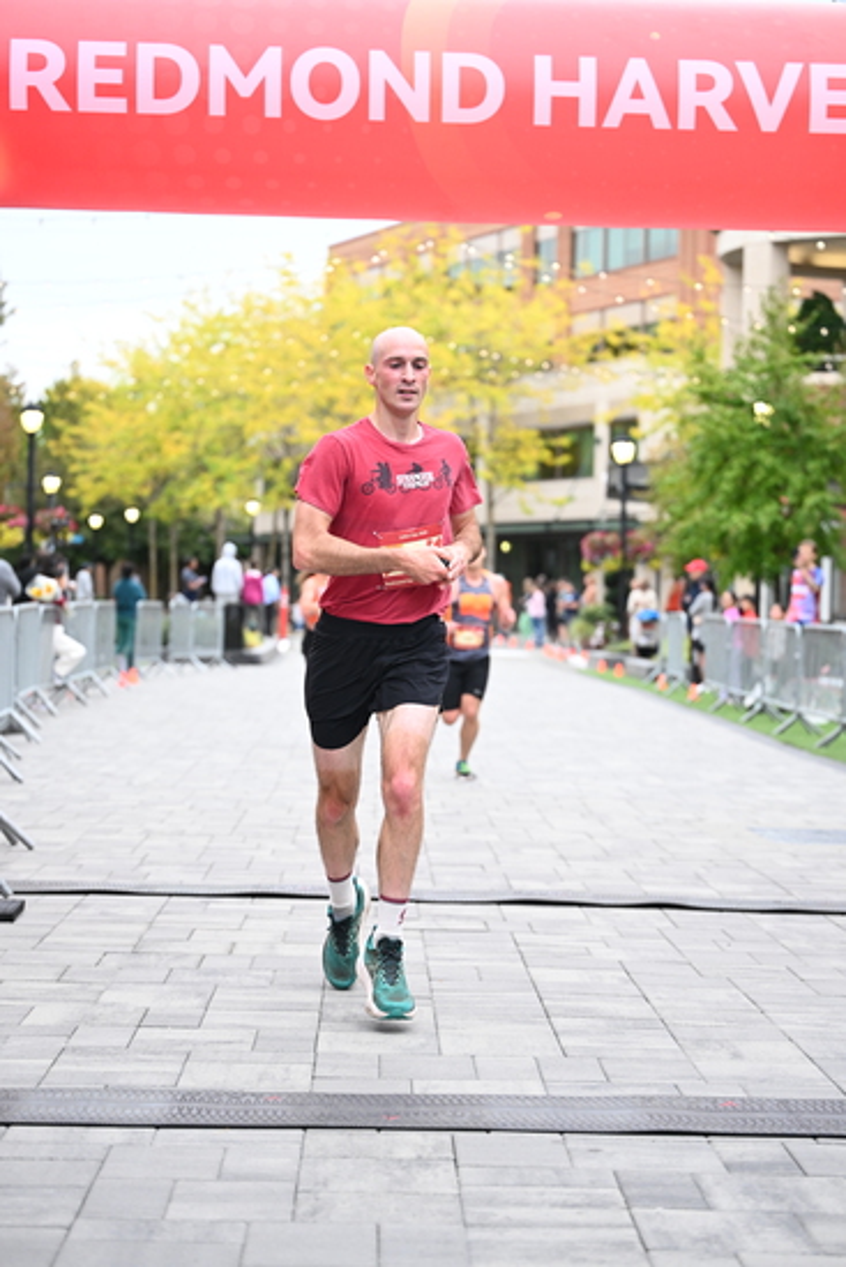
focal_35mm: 70
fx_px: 2466
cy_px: 634
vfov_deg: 28.8
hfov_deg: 19.5
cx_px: 423
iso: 1600
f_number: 2.8
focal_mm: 70
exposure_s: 1/800
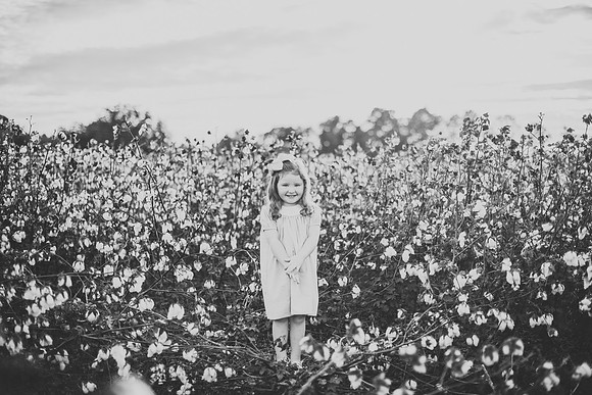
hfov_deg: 39.6
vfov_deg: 27.0
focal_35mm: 50
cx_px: 296
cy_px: 198
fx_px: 822
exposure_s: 1/1250
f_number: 1.8
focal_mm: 50
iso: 200
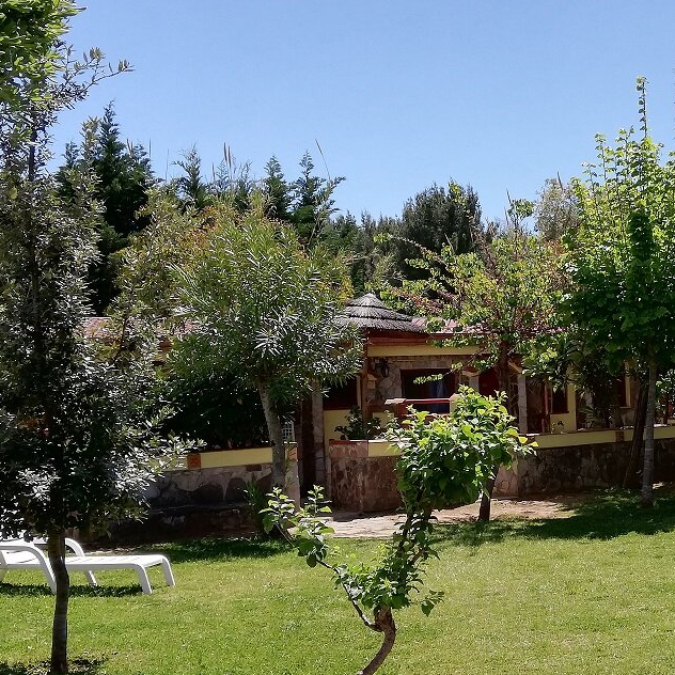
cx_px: 544
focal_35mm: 58
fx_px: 1280
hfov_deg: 28.9
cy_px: 404
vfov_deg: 29.5
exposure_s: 1/1145
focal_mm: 3.81
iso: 50
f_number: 2.2
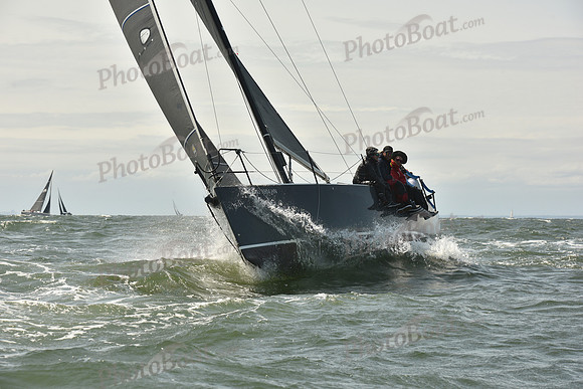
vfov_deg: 11.2
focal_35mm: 122
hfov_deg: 16.8
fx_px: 1976
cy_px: 194
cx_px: 292
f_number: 9
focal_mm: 122
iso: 250
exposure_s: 1/800
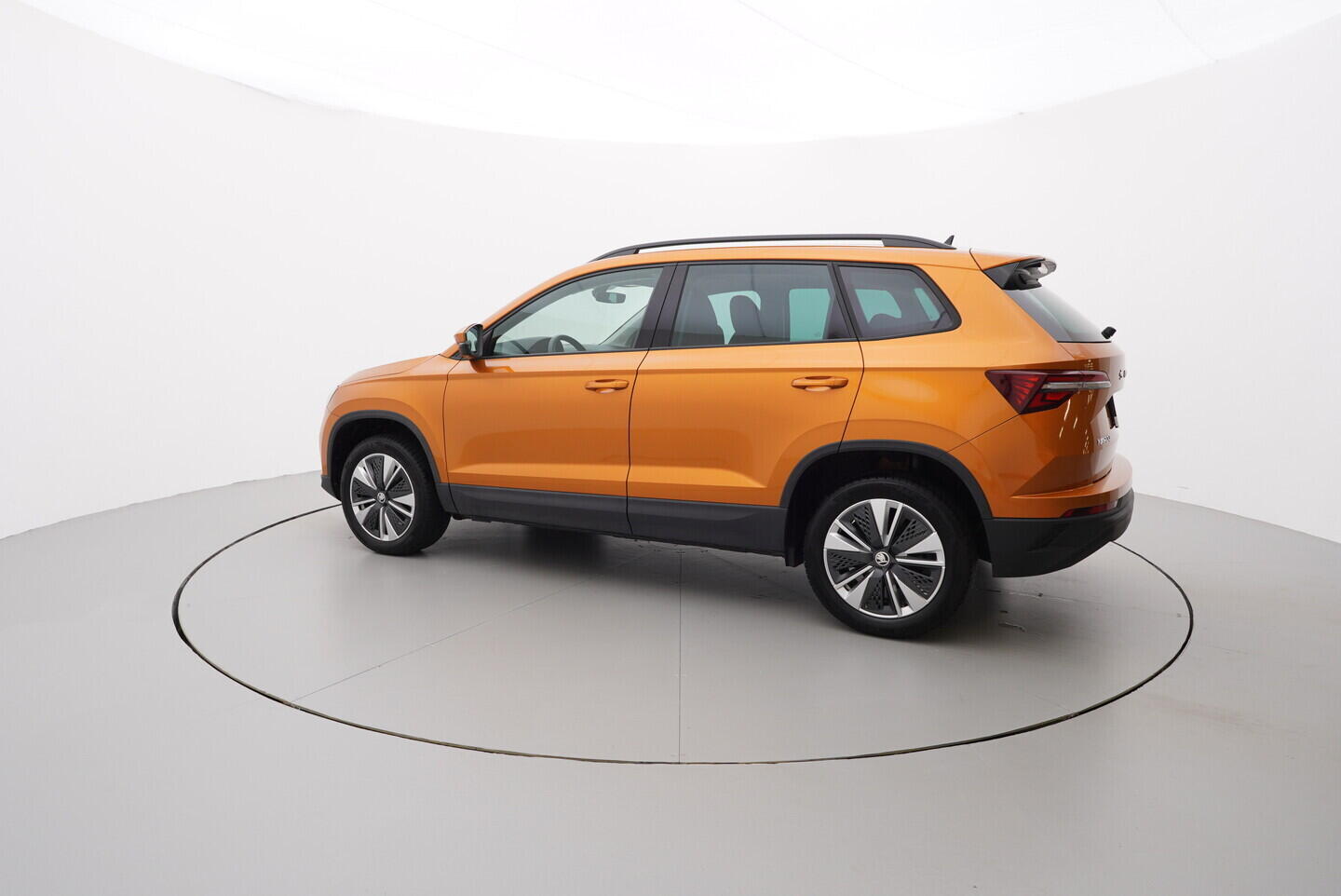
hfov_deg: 77.3
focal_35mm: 22
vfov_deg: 56.2
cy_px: 448
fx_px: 839
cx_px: 670
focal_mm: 15
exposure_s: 1/80
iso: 200
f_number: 5
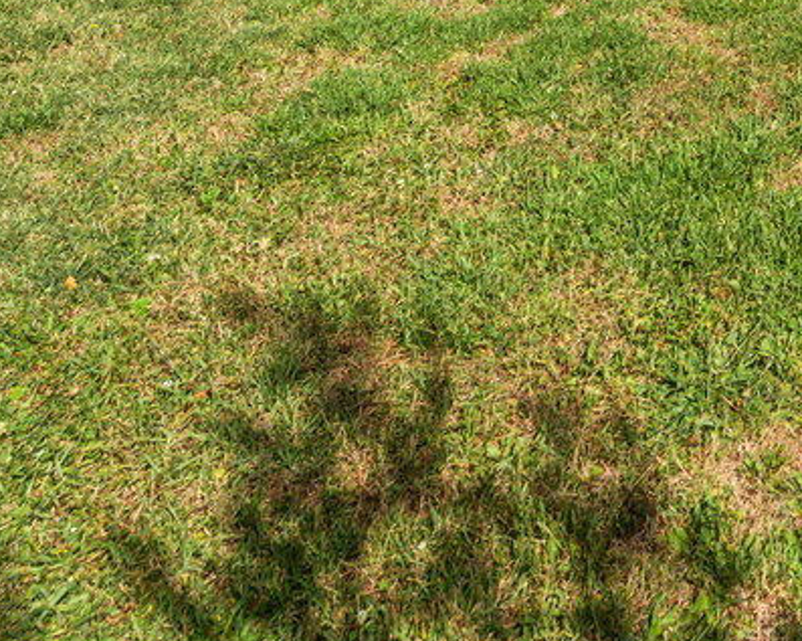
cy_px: -388
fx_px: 1257
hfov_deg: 29.6
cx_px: 996
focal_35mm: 53
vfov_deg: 22.1
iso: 125
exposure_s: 1/60
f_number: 8
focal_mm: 14
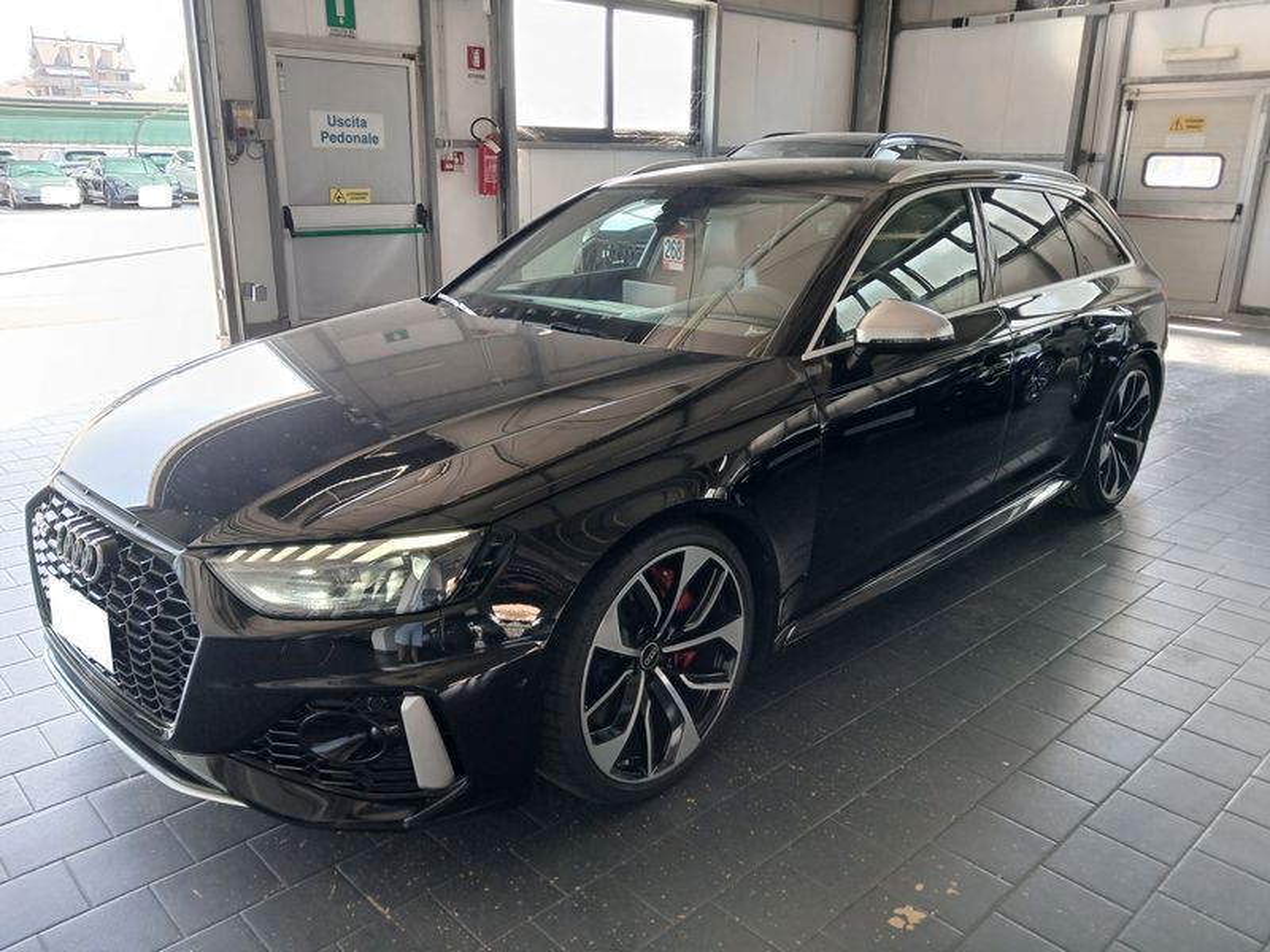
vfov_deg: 51.4
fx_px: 991
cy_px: 476
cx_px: 635
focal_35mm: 27
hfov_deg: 65.3
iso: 125
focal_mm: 3.98
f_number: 1.8
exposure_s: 1/50
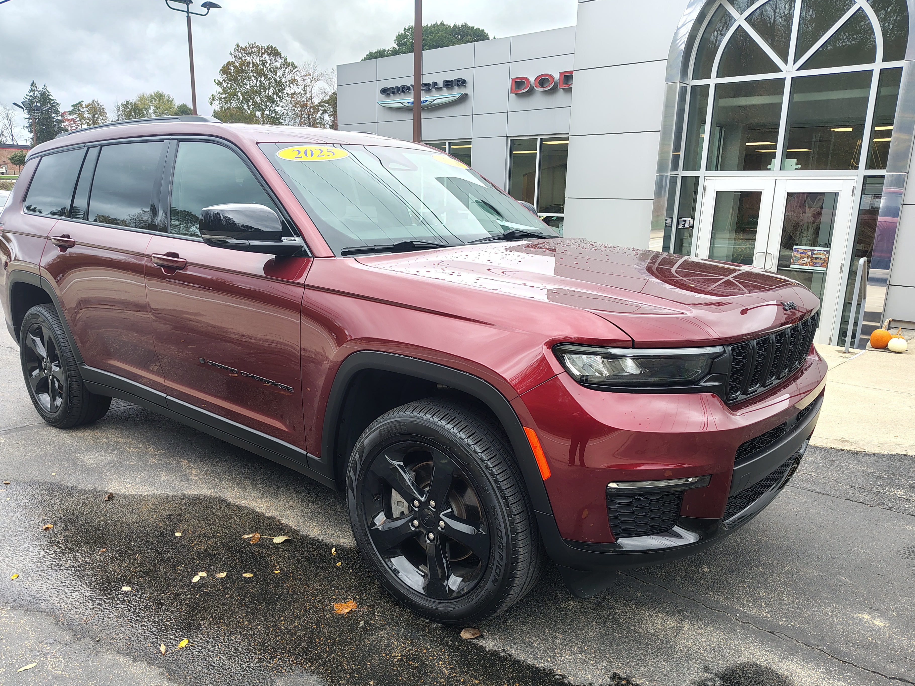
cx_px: 446
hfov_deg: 65.3
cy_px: 371
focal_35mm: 27
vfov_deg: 51.3
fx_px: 714
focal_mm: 5.56
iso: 108
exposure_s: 1/111
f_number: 1.8
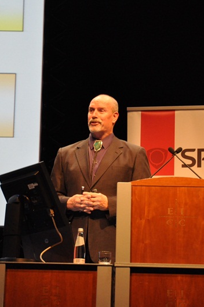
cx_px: 115
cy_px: 154
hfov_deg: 10.8
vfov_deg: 16.1
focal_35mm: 127
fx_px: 1079
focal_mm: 56
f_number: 5.3
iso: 1800
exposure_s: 1/30
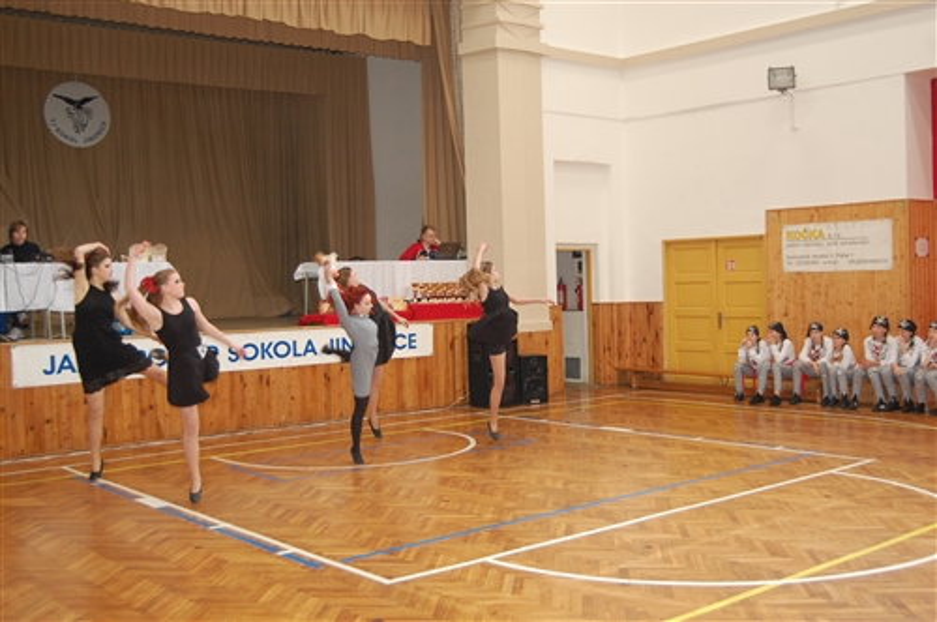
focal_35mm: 39
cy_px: 311
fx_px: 1014
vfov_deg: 34.1
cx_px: 468
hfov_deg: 49.6
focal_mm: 26
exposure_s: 1/60
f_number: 4.2
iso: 720
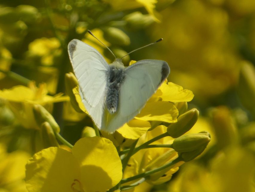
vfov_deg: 1.9
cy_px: 96
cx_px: 128
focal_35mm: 800
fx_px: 5894
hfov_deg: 2.5
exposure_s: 1/320
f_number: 5.6
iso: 80
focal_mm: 143.4
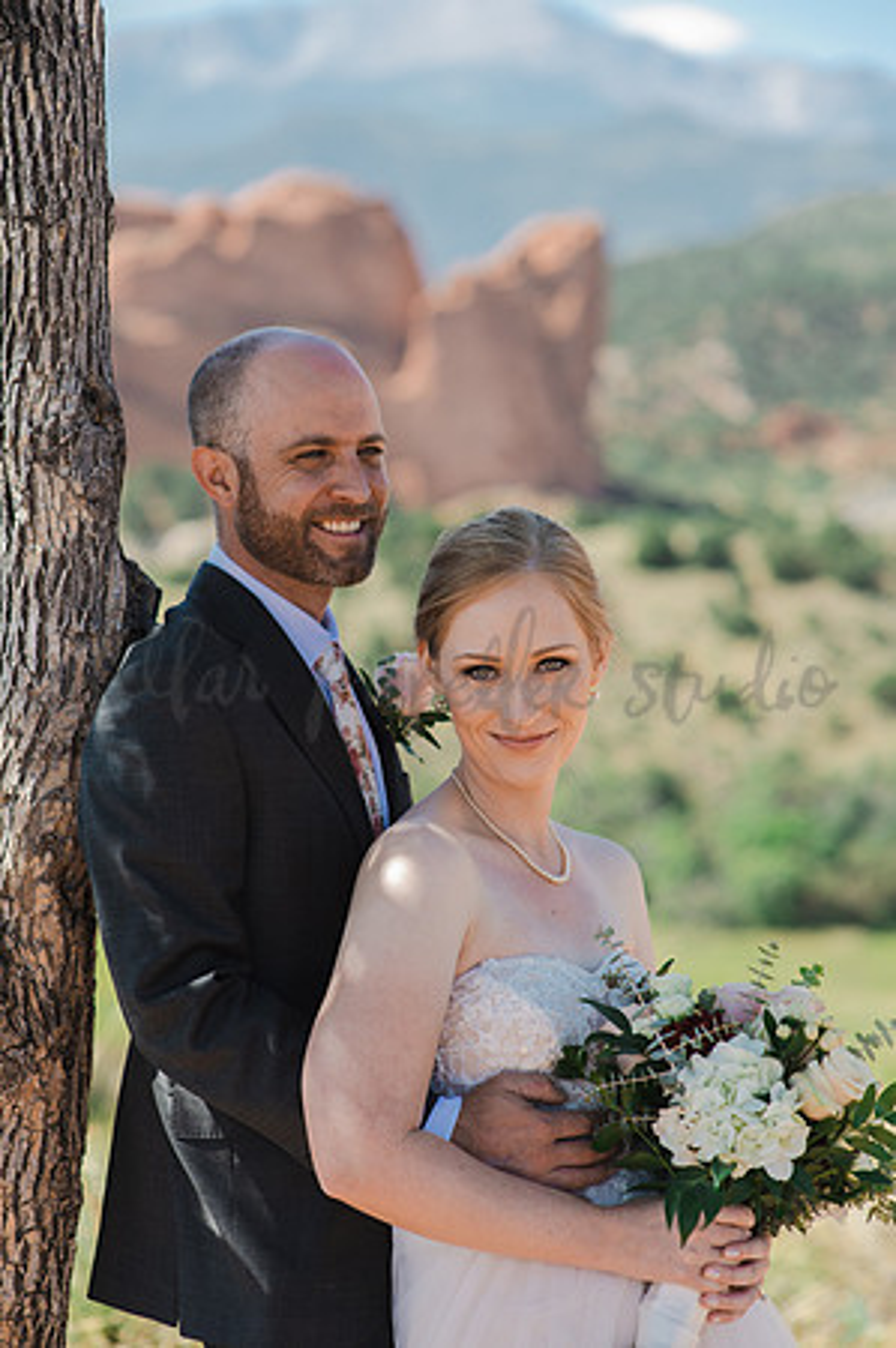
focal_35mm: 85
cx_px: 448
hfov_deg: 16.0
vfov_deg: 23.9
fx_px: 3180
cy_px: 674
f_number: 2.8
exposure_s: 1/320
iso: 100
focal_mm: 85
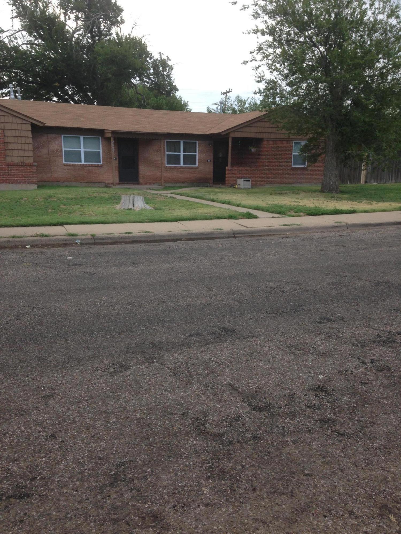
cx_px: 200
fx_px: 510
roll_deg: -1.7
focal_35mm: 33
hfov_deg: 42.9
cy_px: 267
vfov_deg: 55.4
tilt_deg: -10.3
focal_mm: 4.12
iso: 50
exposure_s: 1/234
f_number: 2.4
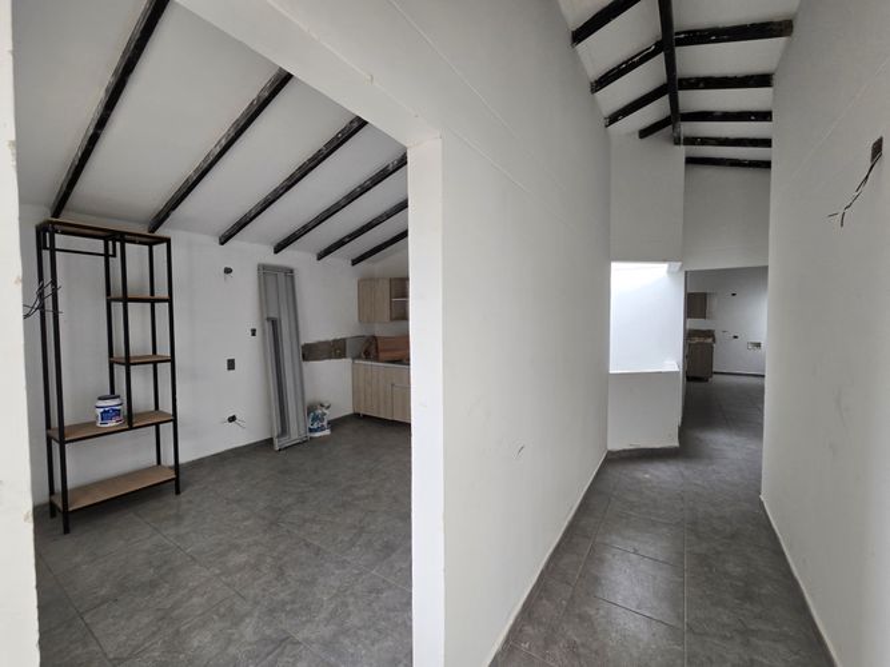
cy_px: 334
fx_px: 334
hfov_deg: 106.2
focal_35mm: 13
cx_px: 445
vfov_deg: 89.9
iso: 50
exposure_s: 1/60
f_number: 2.2
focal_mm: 2.2
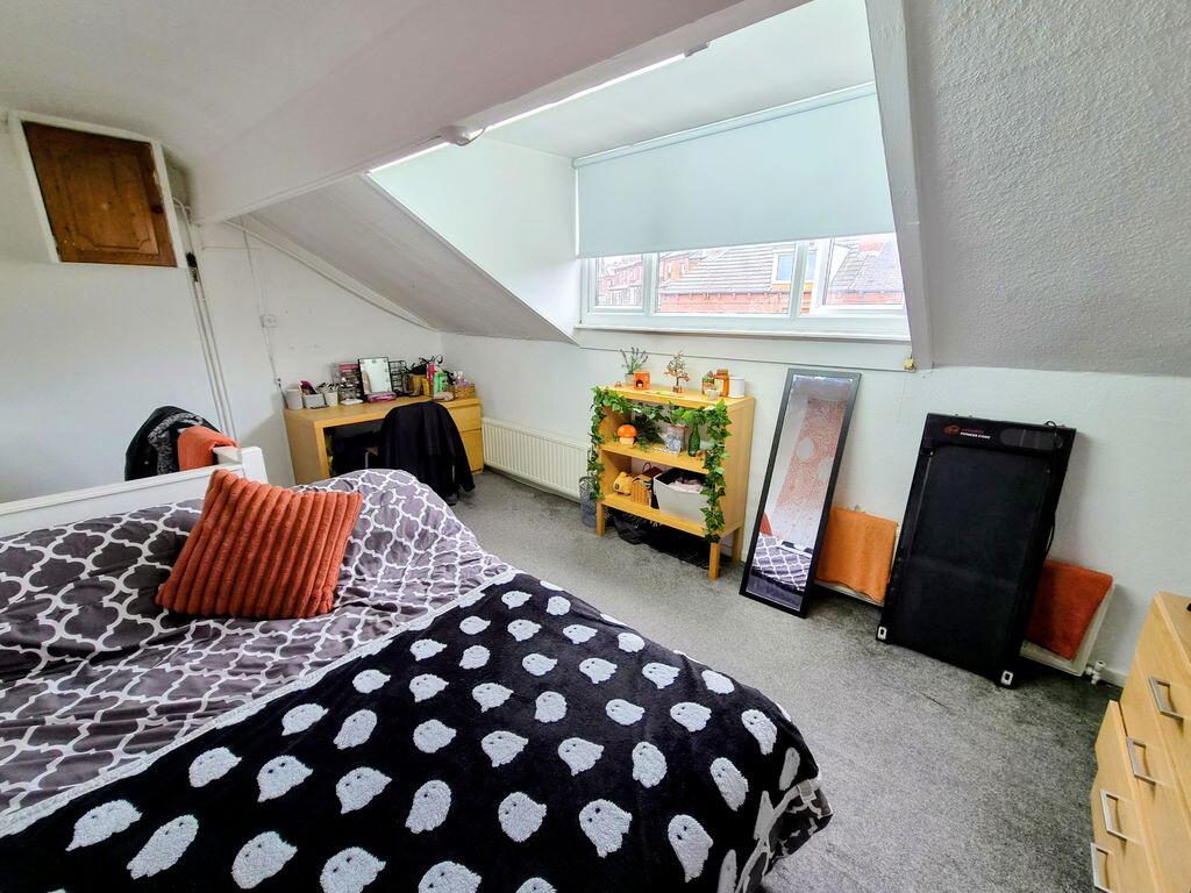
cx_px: 596
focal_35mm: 13
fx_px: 447
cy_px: 446
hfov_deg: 106.2
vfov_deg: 89.9
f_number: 2.2
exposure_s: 1/100
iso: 125
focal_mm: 2.2
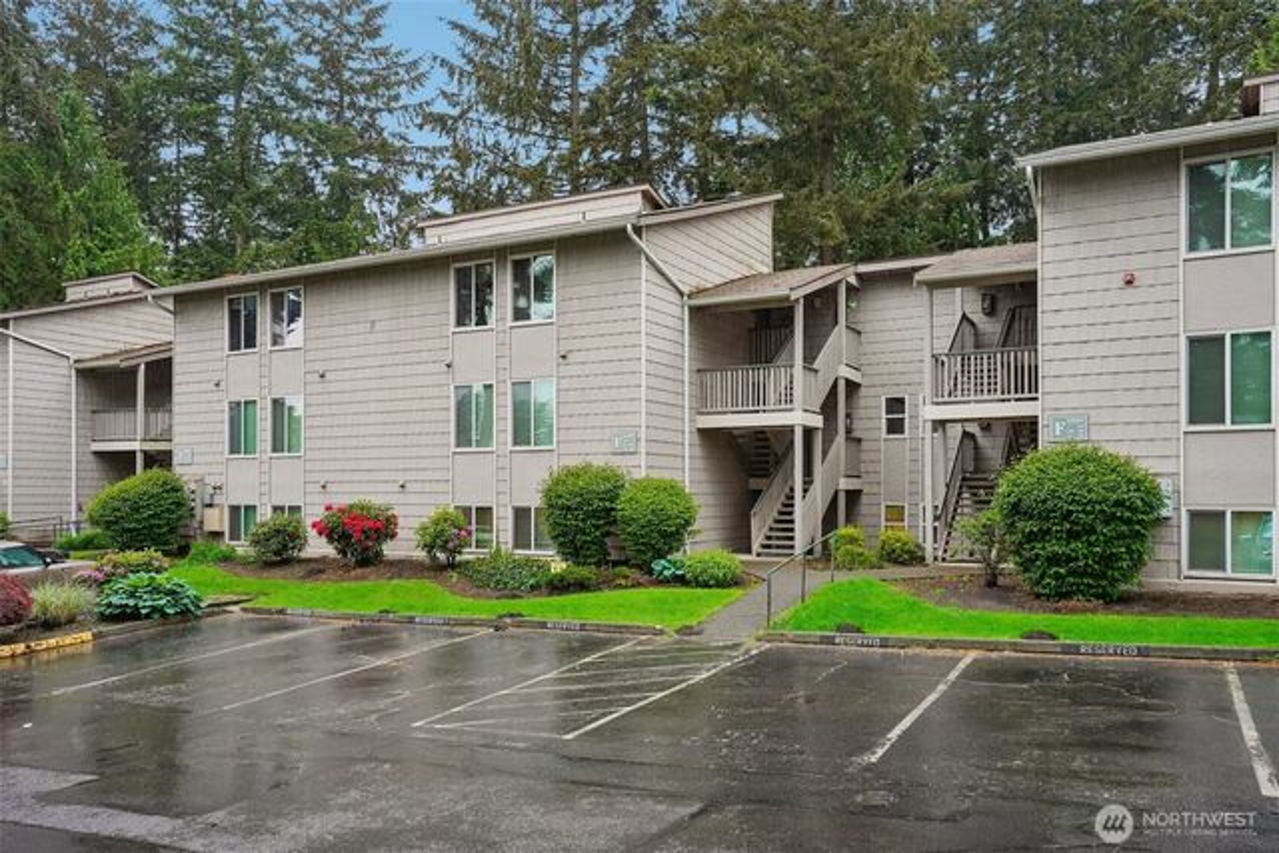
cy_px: 426
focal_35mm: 28
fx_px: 995
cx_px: 640
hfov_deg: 65.5
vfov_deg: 46.4
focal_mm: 28
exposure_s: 1/60
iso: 400
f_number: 8
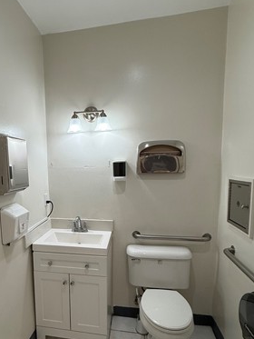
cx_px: 82
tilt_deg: -6.8
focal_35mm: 24
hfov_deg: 55.5
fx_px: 235
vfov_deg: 71.1
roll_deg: +0.8
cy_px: 195
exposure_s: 1/120
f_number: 2.2
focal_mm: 2.22
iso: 80
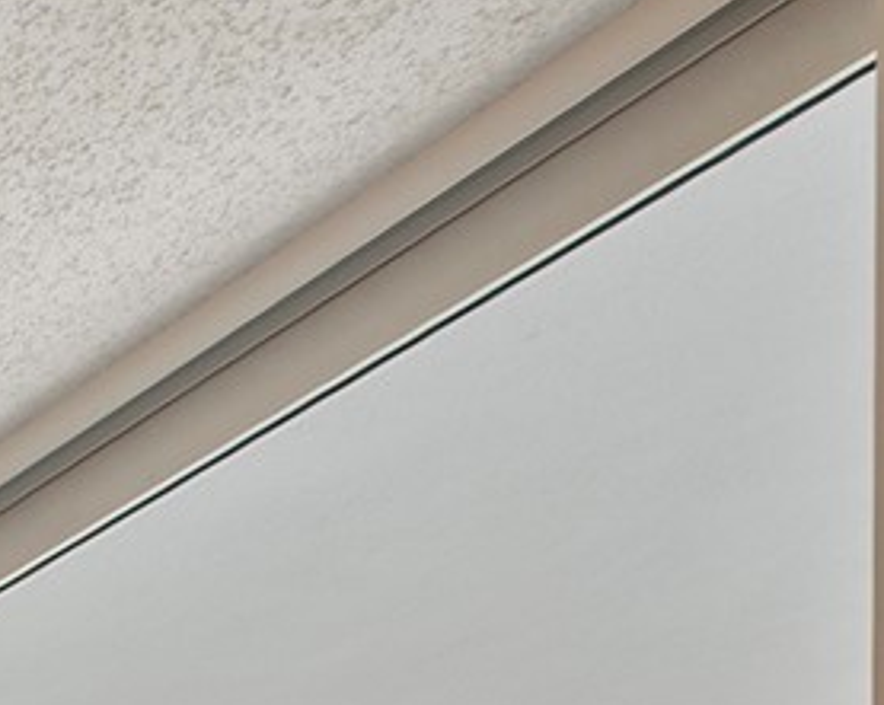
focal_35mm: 69
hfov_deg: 11.9
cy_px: 1611
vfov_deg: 15.1
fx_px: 1803
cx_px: -1677
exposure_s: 1/30
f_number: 8
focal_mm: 12
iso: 400
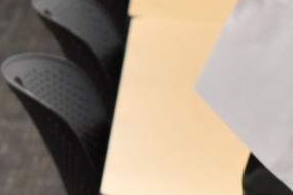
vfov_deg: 4.0
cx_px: -38
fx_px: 2757
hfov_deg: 6.1
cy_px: -92
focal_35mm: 339
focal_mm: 32
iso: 640
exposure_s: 1/60
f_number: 4.5
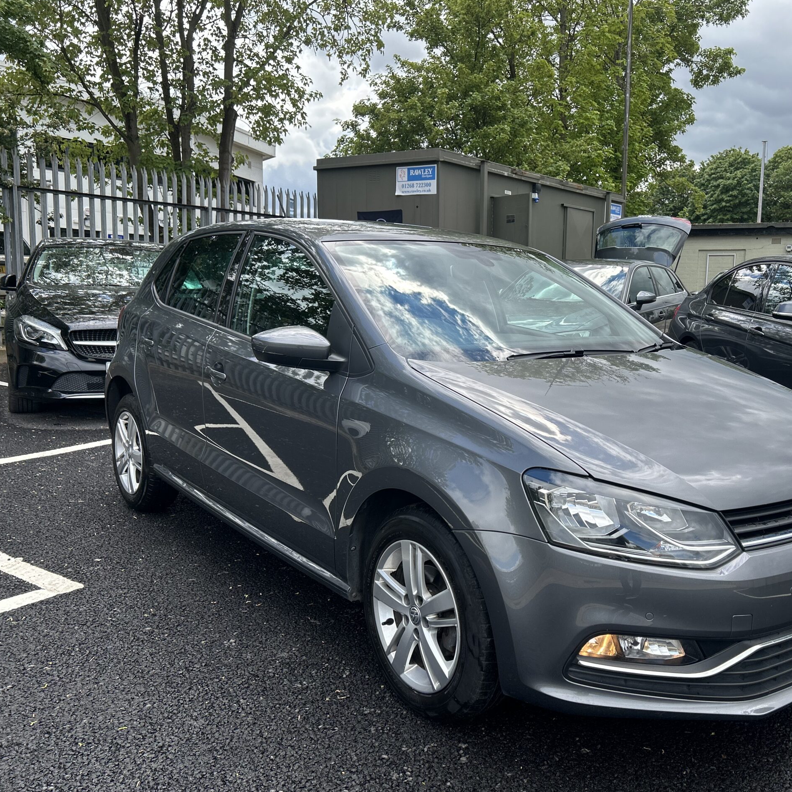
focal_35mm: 31
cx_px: 502
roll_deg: -1.0
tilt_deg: -8.0
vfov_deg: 52.5
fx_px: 802
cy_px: 399
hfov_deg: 51.9
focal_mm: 5.7
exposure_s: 1/1266
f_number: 1.5
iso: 50
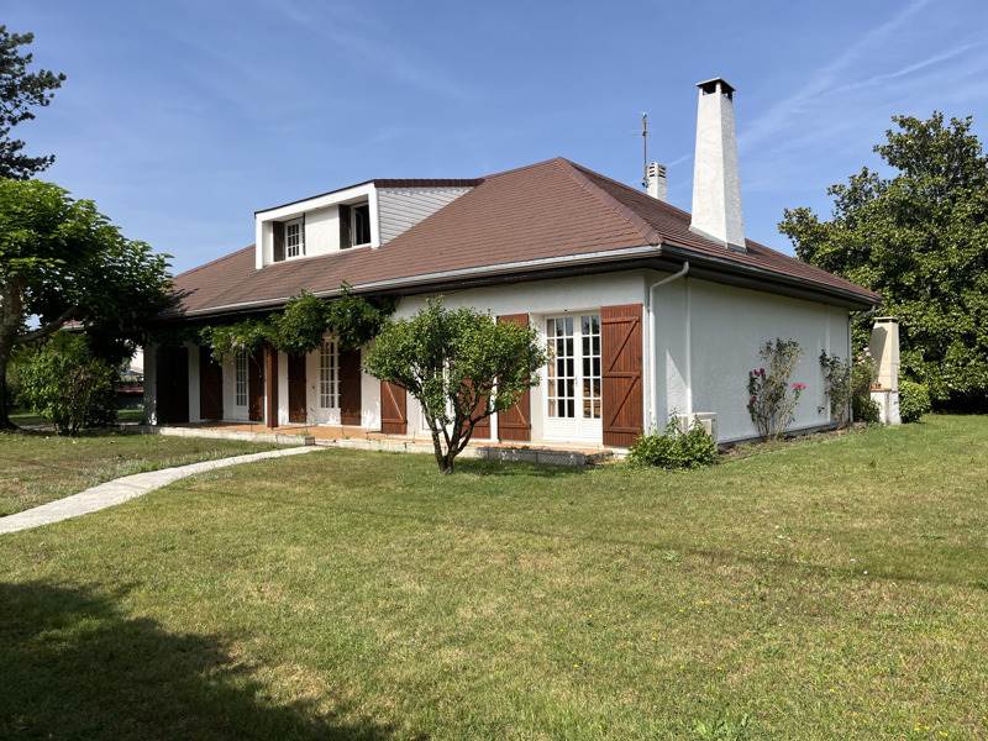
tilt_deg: +1.2
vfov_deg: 53.1
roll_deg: +0.6
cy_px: 370
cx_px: 494
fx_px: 742
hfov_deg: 67.3
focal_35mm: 26
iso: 50
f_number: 1.6
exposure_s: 1/3311
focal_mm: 5.1
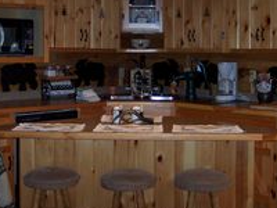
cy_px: 54
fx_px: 560
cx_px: 125
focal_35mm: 70
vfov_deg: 20.9
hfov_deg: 27.8
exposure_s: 1/30
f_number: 2.8
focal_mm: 8
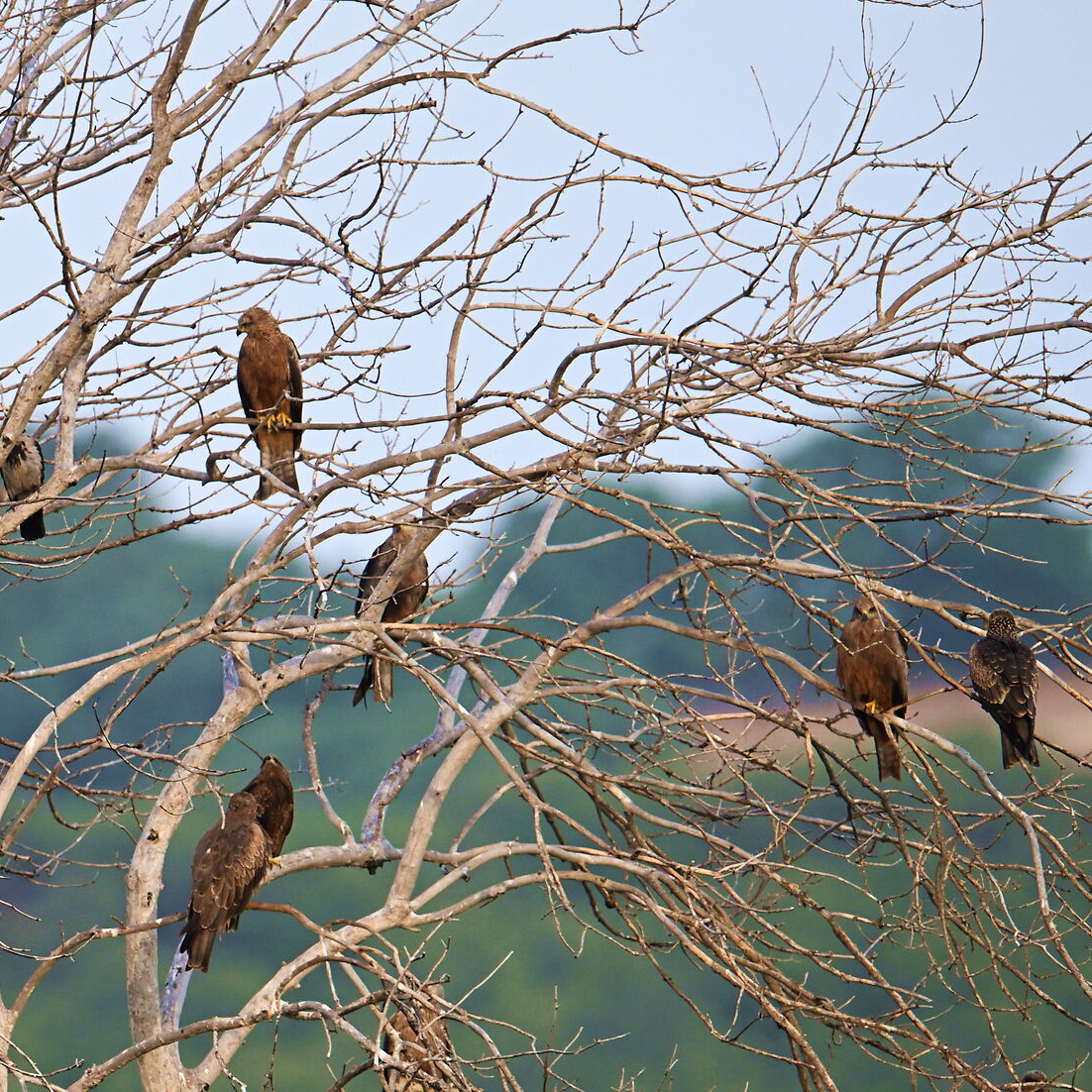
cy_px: 688
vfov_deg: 1.4
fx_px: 46255
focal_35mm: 1296
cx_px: 203
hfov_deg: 1.4
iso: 2000
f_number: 5.6
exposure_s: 1/2000
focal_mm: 700
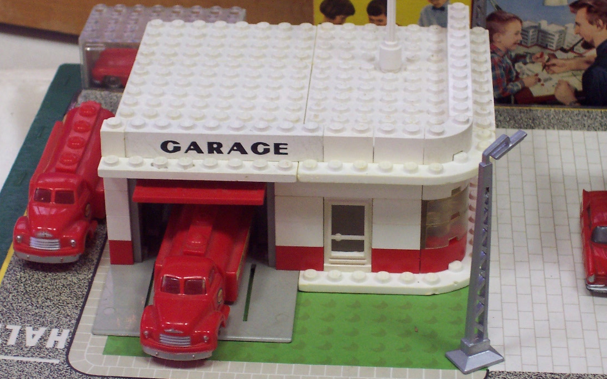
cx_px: 310
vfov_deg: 12.7
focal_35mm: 103
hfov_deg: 20.2
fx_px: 1704
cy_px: 197
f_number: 4.1
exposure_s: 1/20
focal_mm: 13.5
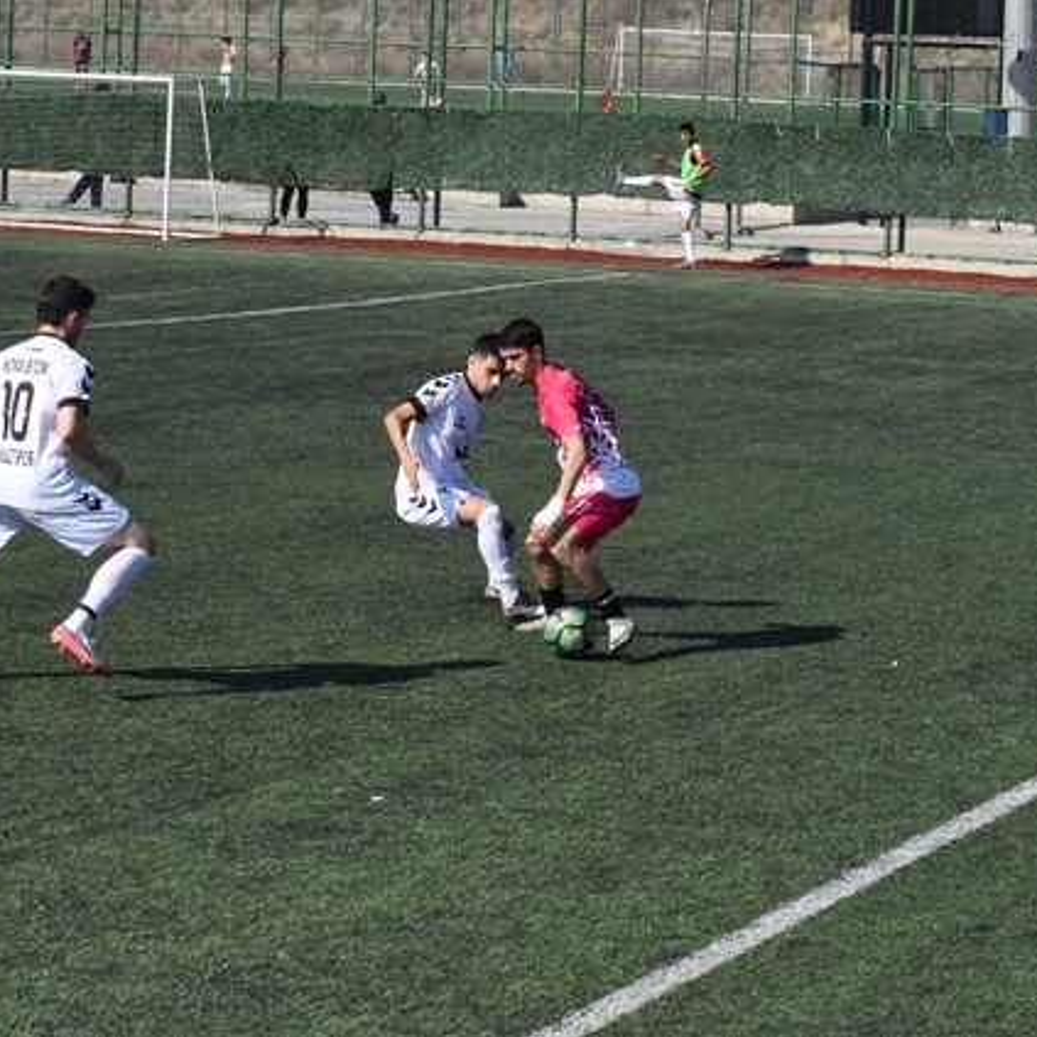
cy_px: 518
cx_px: 485
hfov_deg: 12.9
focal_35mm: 135
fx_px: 4576
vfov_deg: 12.9
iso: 10000
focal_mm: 70
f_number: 18
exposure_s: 1/5000
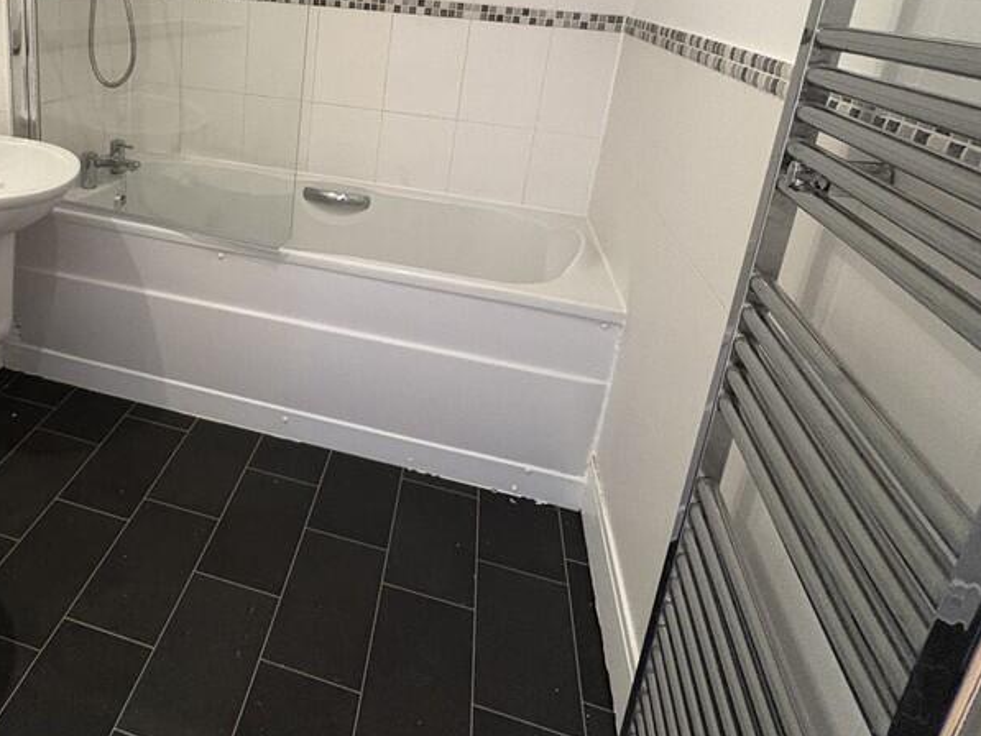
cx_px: 297
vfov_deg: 53.5
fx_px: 680
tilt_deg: -15.5
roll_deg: -3.9
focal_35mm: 24
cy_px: 161
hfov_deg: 68.8
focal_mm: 2.22
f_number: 2.2
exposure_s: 1/50
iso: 500
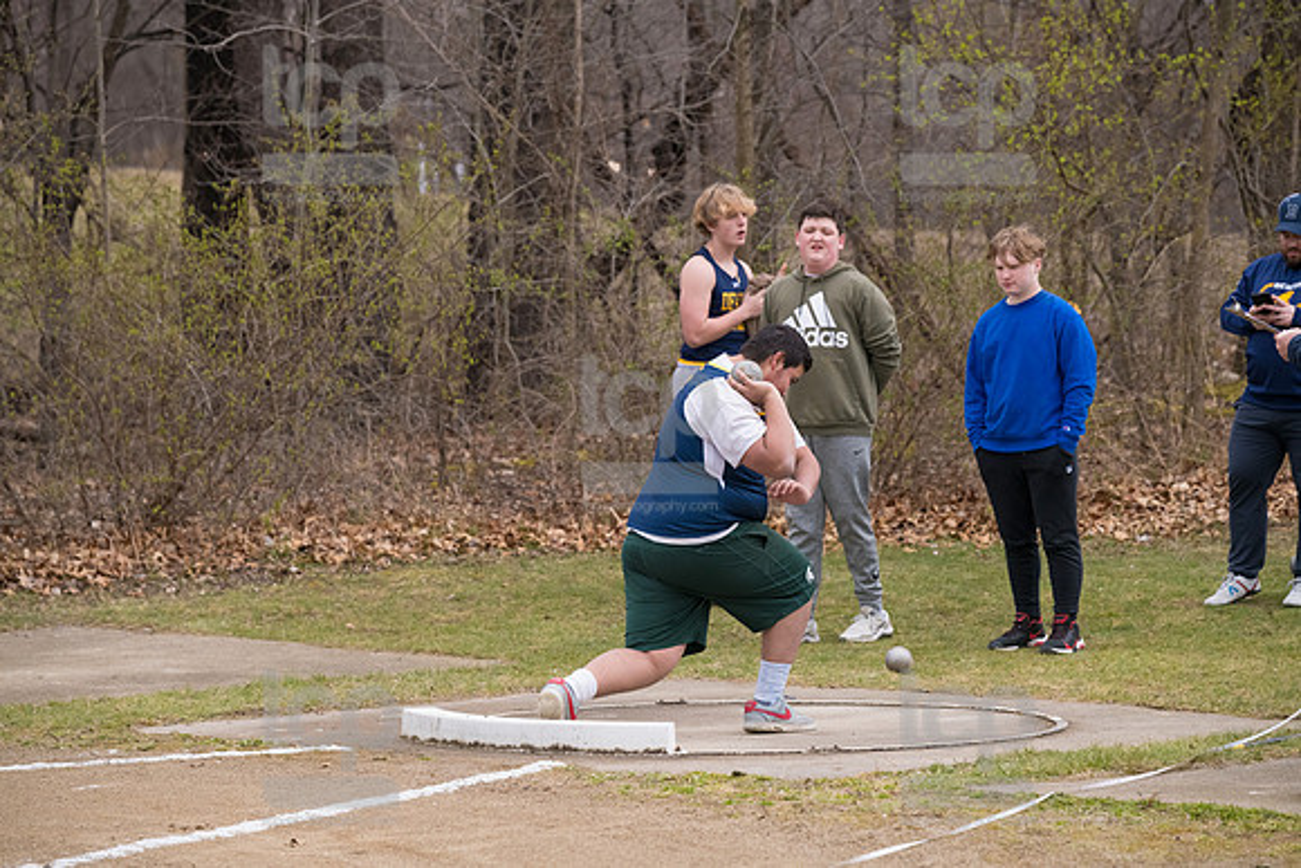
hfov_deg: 13.7
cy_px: 434
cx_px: 650
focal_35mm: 150
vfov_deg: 9.2
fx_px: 5422
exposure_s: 1/1600
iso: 2000
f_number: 5
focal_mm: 150
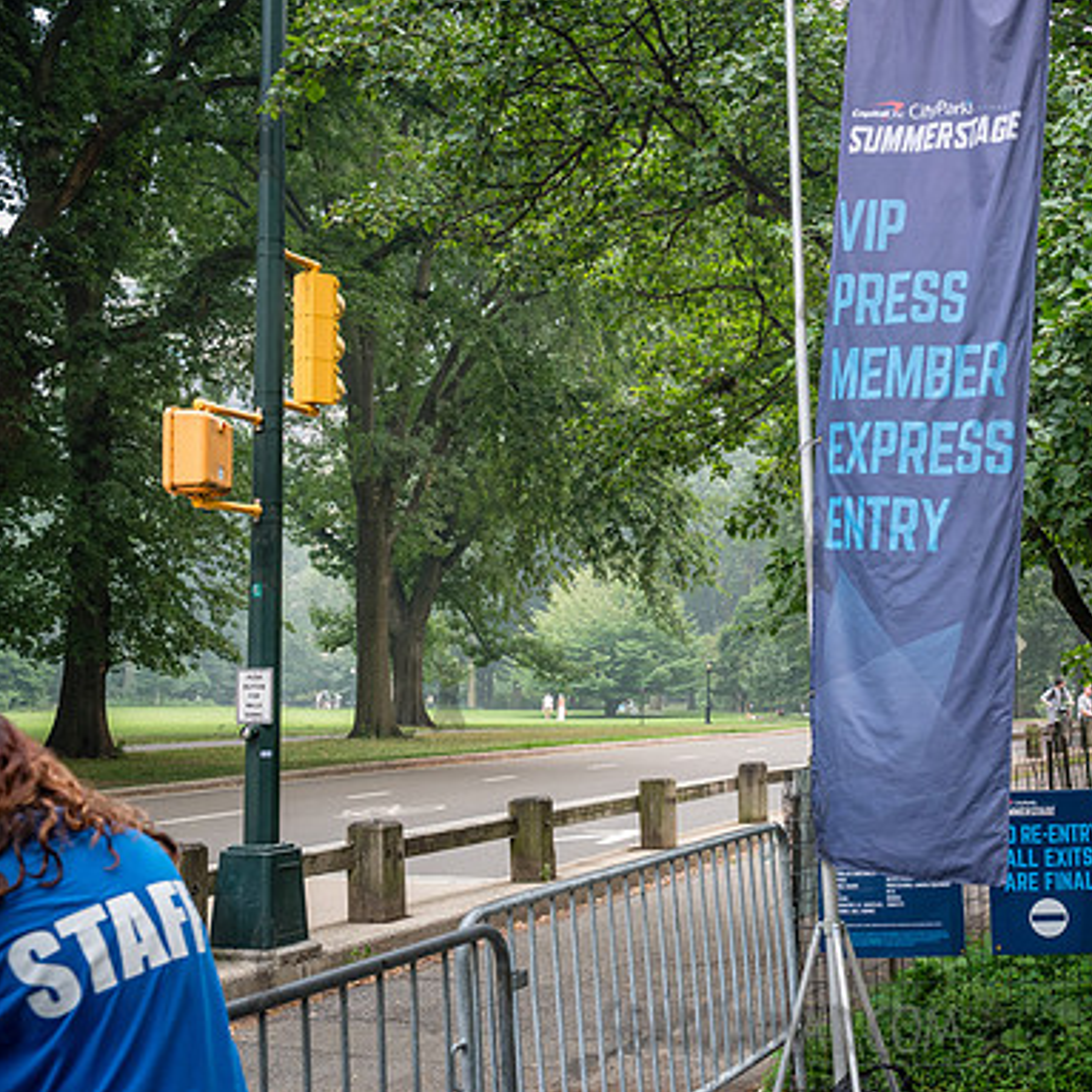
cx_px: 813
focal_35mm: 45
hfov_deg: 36.7
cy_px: 545
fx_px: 1606
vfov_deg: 37.6
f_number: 4.5
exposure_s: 1/500
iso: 1000
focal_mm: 35
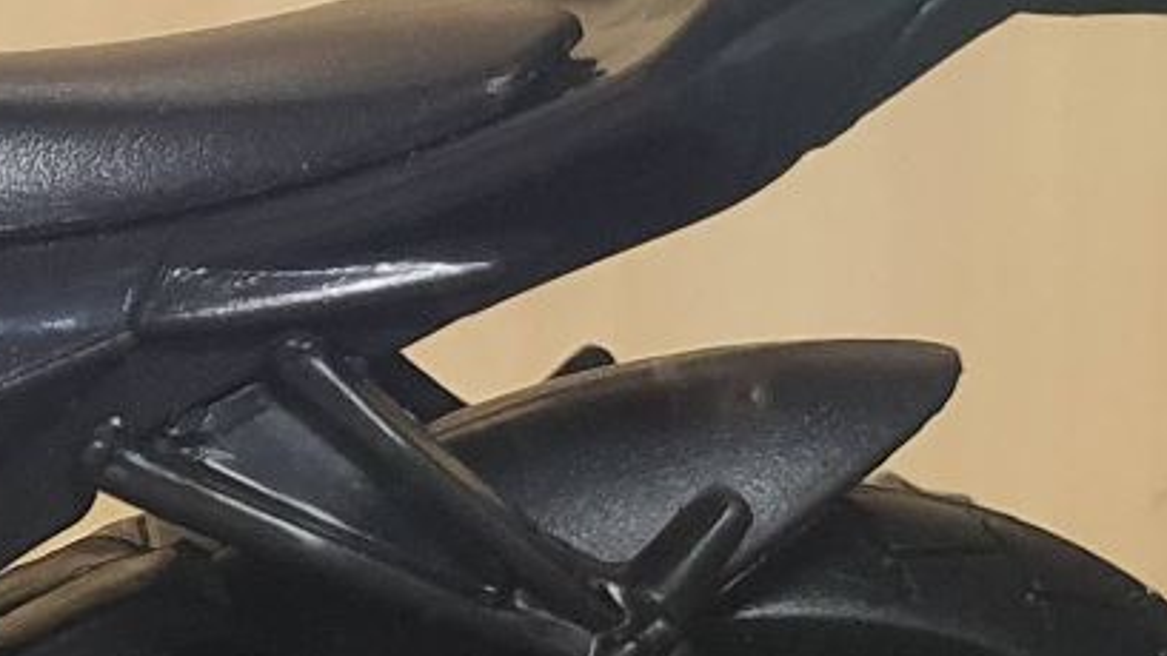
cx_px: -454
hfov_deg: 14.4
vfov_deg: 8.5
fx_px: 4394
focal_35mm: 142
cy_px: 402
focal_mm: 4.3
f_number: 2.4
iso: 200
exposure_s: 1/40
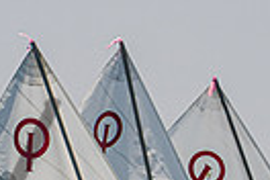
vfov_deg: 1.0
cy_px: 342
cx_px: 111
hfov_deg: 1.5
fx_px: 10282
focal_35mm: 1371
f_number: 8
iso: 250
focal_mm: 240
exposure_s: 1/1600
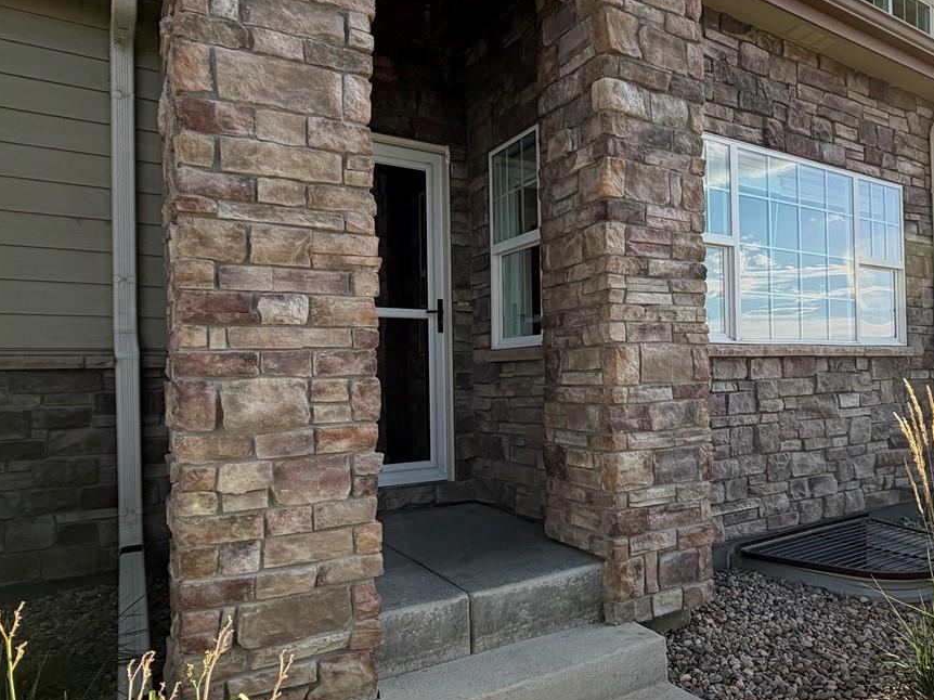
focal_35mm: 26
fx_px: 701
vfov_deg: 53.0
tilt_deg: -1.4
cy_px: 368
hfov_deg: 65.9
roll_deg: +2.2
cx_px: 604
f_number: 2.2
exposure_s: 1/502
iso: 50
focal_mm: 2.22
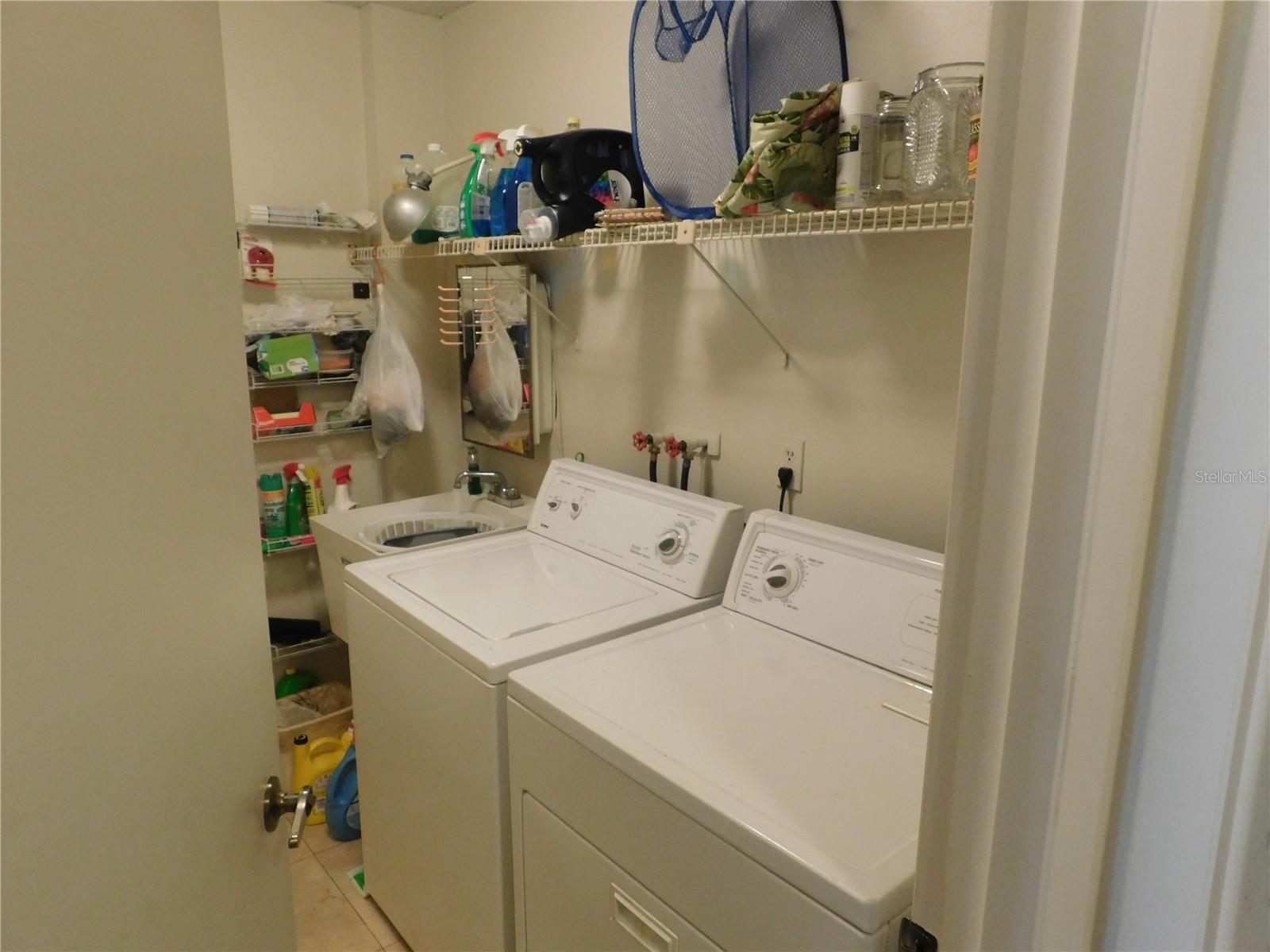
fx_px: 844
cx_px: 635
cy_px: 476
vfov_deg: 58.9
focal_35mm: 23
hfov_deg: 73.9
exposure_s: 1/15
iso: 400
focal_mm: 4
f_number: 3
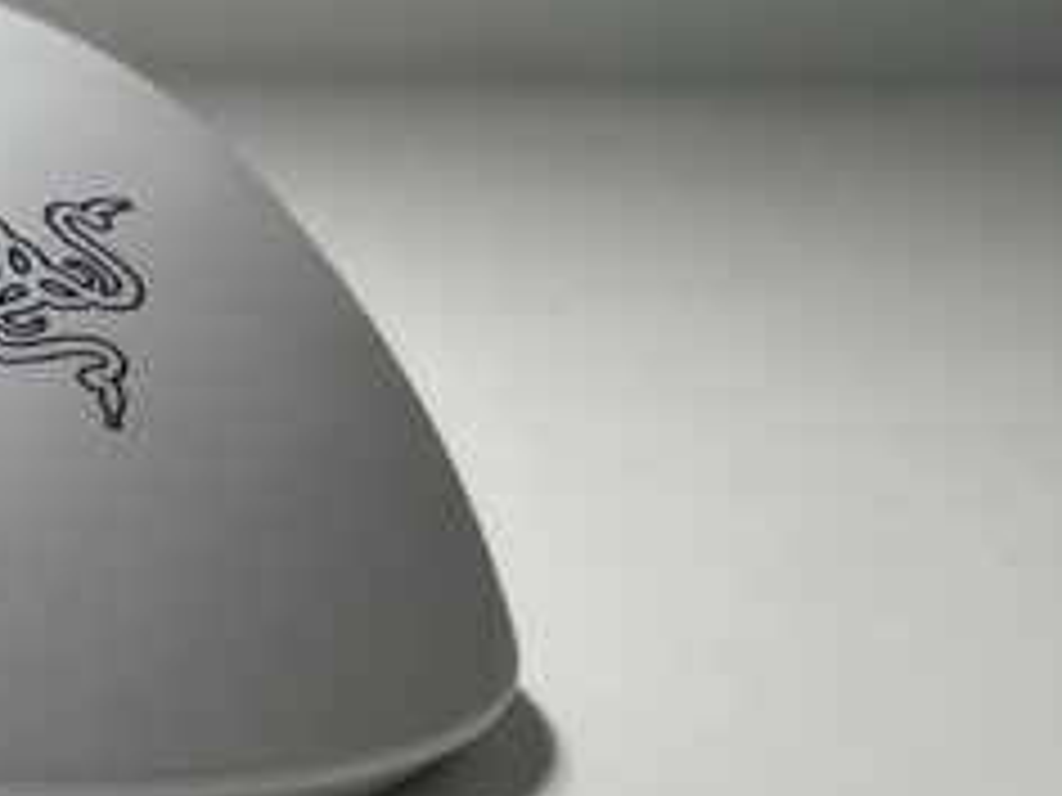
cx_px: -1179
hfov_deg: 14.1
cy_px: 243
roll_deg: +0.5
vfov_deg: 13.1
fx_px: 3467
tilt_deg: -8.8
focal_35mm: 113
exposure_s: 1/181
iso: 40
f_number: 1.5
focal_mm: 5.7
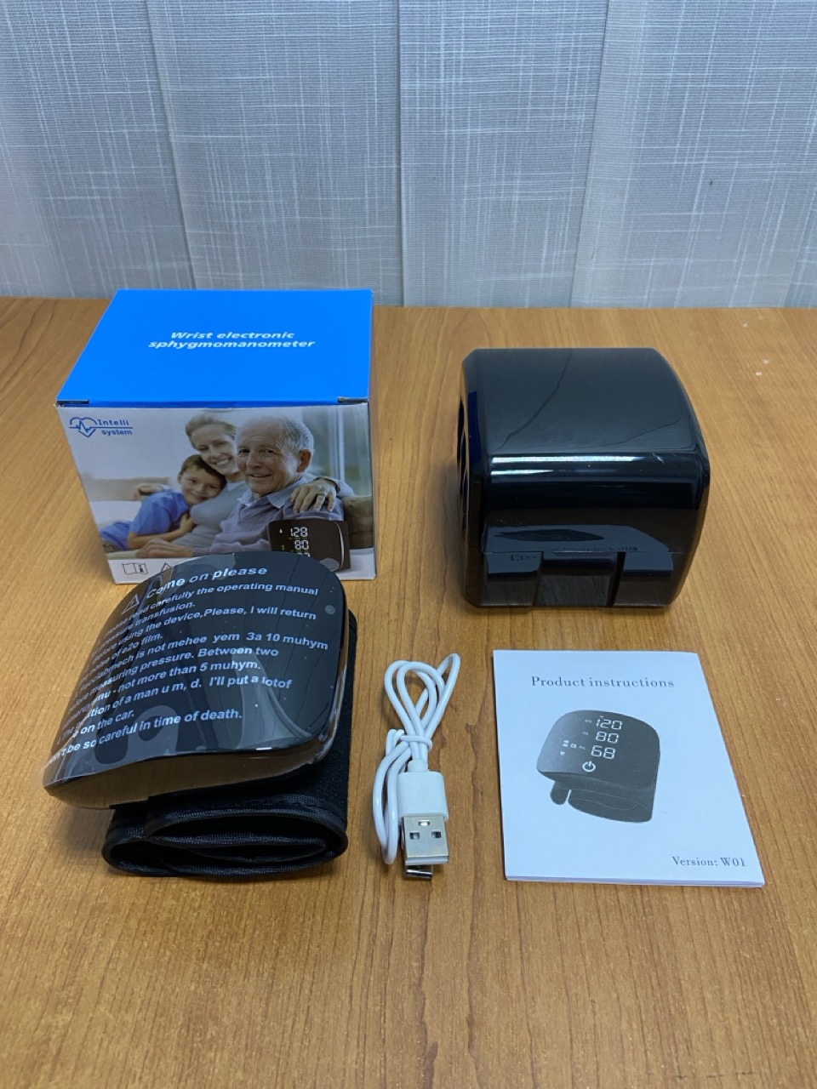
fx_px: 818
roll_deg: +0.5
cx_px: 408
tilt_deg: -39.8
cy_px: 544
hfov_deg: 53.1
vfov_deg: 67.3
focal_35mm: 26
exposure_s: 1/50
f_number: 1.8
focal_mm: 4.25
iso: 160
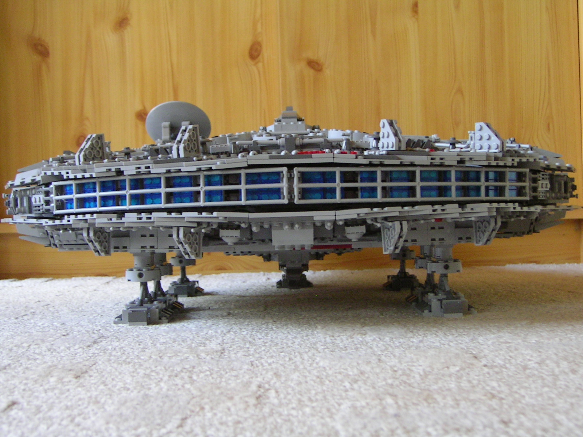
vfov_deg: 27.0
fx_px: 909
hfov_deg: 35.5
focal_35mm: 54
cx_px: 292
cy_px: 218
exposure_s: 1/2.8
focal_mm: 8.4
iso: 100
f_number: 3.5
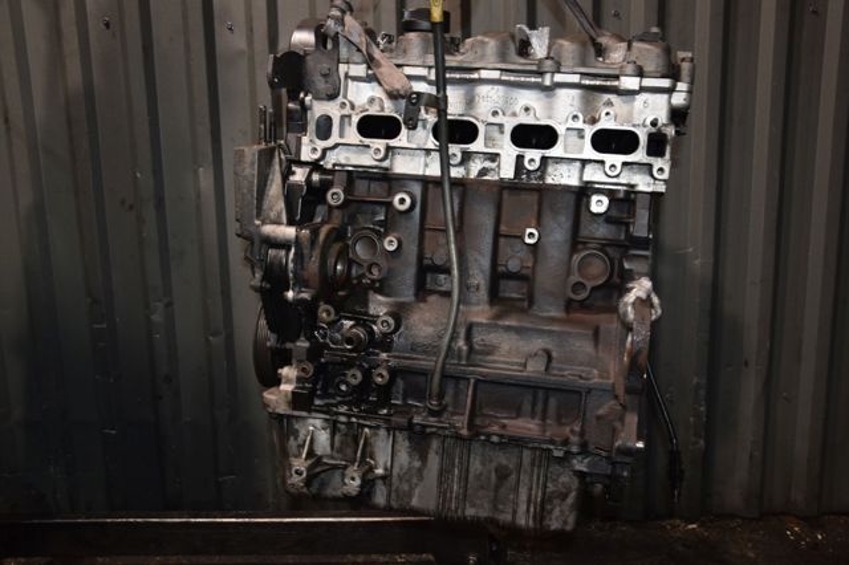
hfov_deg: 57.2
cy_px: 282
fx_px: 778
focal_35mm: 33
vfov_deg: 39.9
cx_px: 424
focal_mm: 22
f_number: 5
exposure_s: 1/60
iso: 800
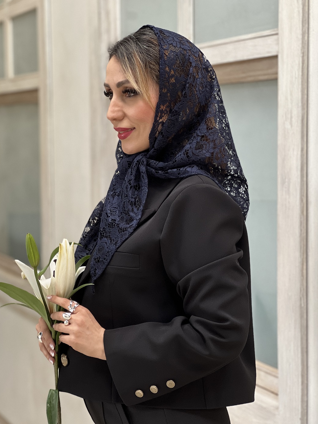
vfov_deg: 25.0
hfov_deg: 18.9
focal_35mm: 78
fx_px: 956
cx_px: 157
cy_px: 213
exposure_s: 1/77
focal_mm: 9
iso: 250
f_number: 2.8
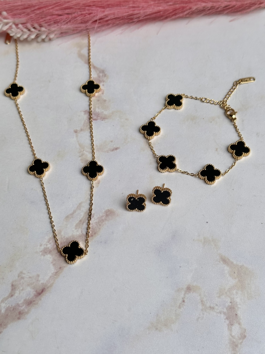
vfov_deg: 39.7
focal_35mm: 48
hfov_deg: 30.3
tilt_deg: -57.6
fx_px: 490
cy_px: 177
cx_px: 132
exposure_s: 1/1323
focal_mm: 6.86
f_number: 1.78
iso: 64
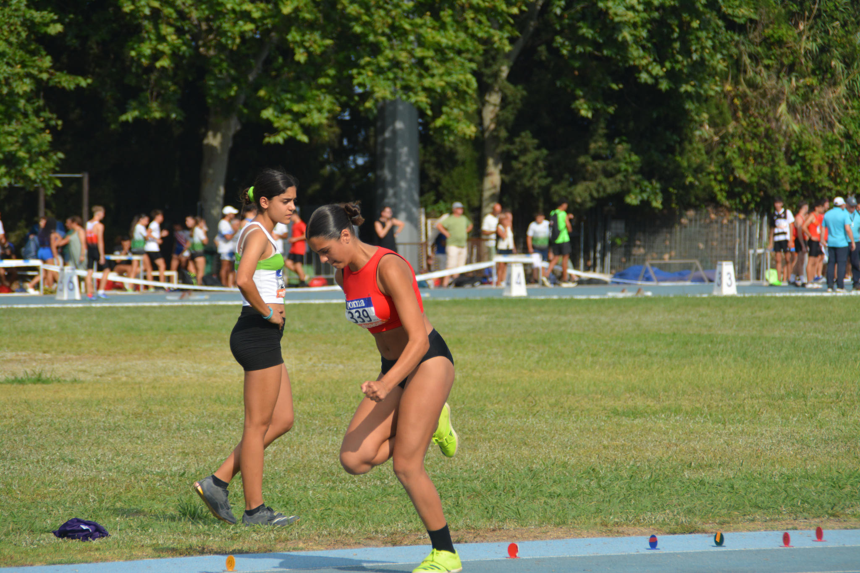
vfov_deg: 4.6
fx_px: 7166
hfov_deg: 6.9
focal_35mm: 300
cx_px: 430
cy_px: 286
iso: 400
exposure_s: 1/1600
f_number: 6.3
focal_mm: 200
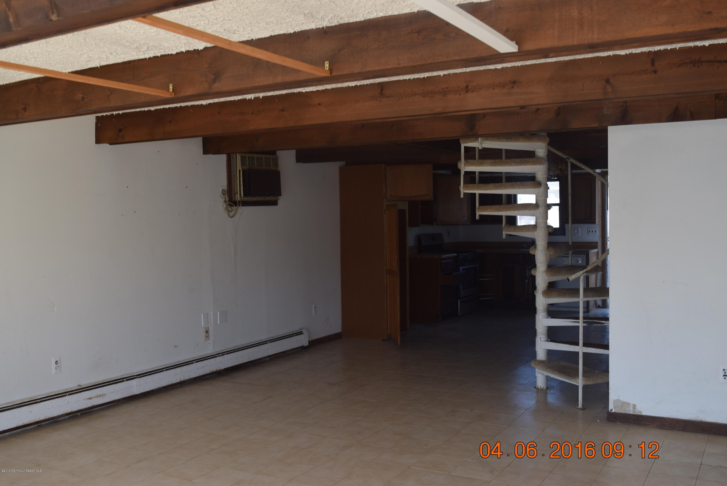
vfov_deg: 36.9
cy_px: 243
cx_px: 364
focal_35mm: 36
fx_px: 728
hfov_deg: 53.1
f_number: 7.1
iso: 400
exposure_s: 1/200
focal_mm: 24
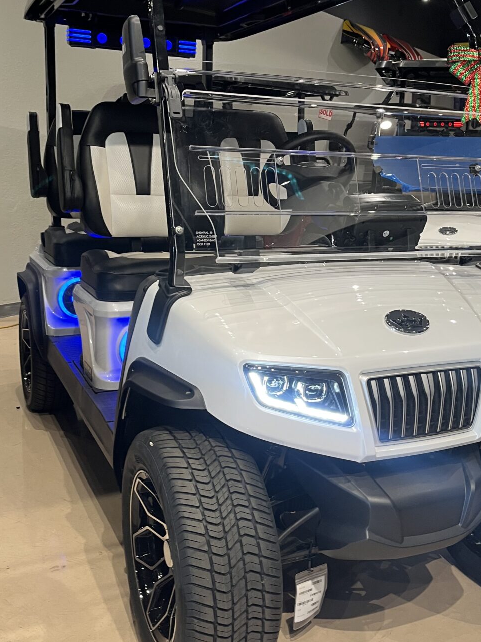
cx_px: 271
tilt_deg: -9.0
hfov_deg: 36.8
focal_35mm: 39
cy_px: 278
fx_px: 723
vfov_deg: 47.7
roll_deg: -1.3
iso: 125
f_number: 1.6
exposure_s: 1/60
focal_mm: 5.1
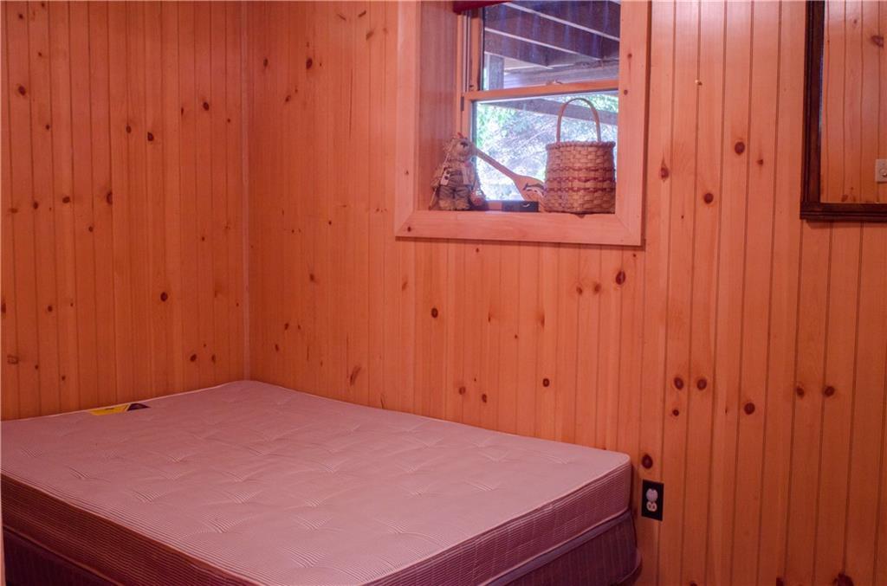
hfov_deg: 53.3
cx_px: 444
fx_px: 885
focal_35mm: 36
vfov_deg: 36.7
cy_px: 293
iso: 200
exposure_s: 1/1.25
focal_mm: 24
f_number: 22
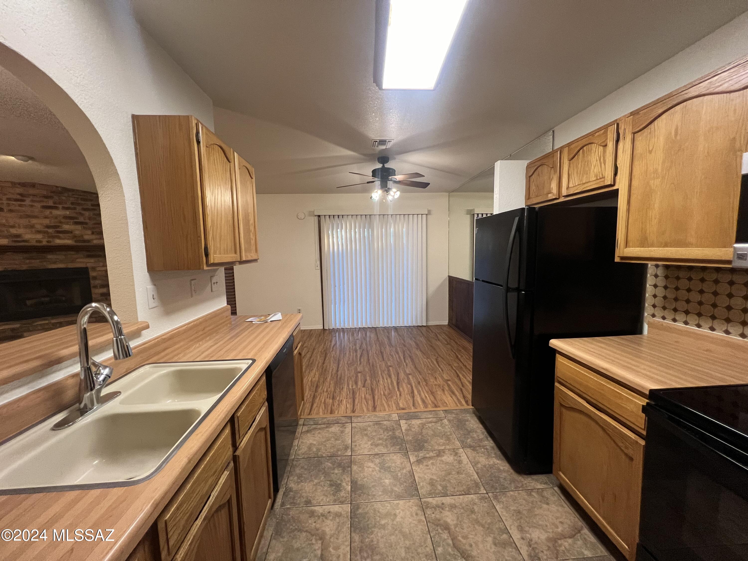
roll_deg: +1.4
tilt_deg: -5.4
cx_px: 374
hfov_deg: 106.2
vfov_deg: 89.9
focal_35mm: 13
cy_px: 280
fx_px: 281
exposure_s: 1/60
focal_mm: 1.57
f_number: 1.8
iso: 320
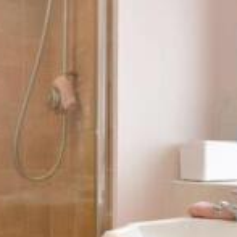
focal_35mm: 57
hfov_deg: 28.6
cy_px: 168
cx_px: 222
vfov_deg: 29.7
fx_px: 442
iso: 160
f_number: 8
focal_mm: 10
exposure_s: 1/6
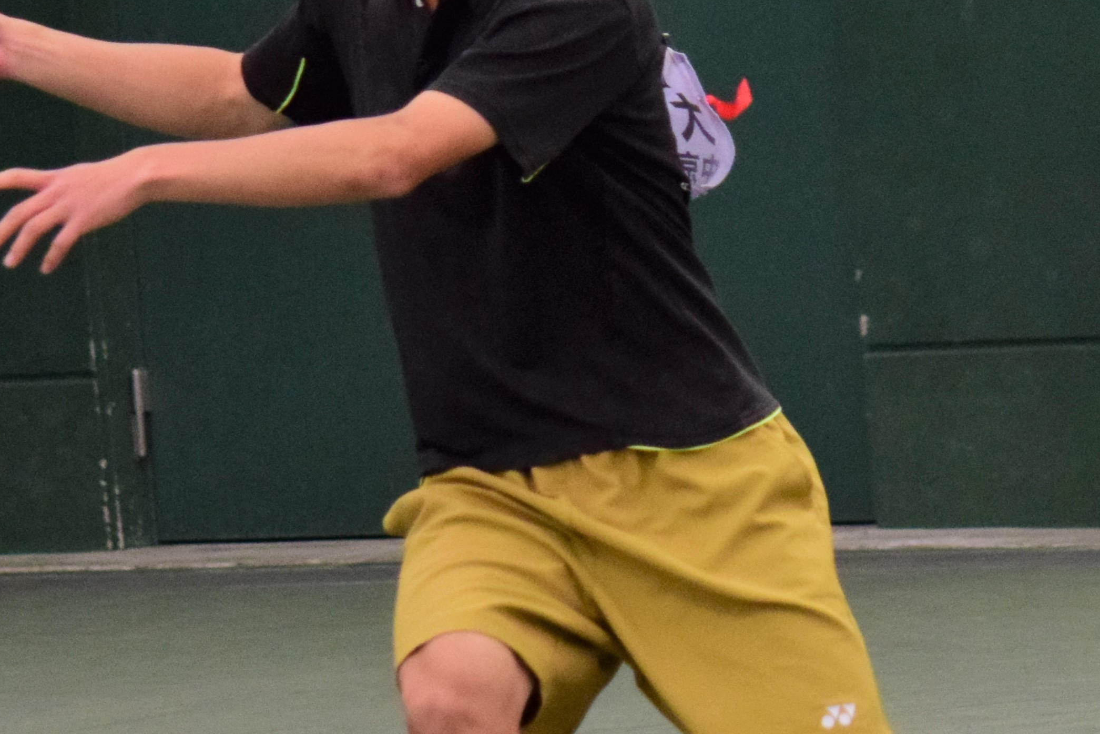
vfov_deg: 3.5
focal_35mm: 392
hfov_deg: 5.3
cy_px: 348
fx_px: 11978
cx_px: 415
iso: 1600
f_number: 4.8
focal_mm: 116
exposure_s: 1/800
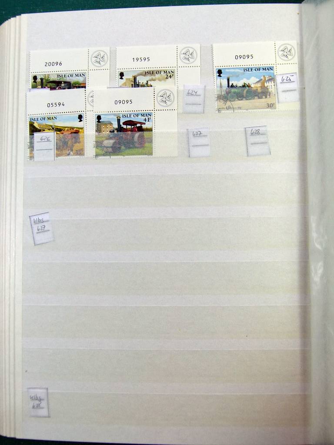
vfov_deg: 51.4
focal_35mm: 36
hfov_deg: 39.7
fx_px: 463
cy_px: 222
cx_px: 167
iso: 100
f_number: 4
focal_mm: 6.5
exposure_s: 1/160
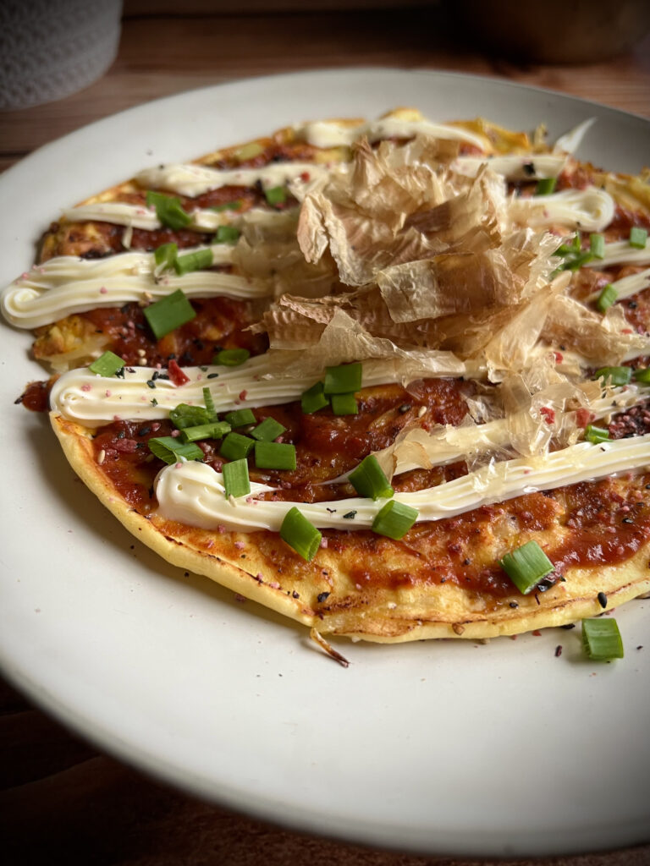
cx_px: 325
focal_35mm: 26
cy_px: 433
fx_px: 651
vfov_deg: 67.3
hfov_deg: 53.1
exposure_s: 1/82
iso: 125
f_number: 1.5
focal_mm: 5.7
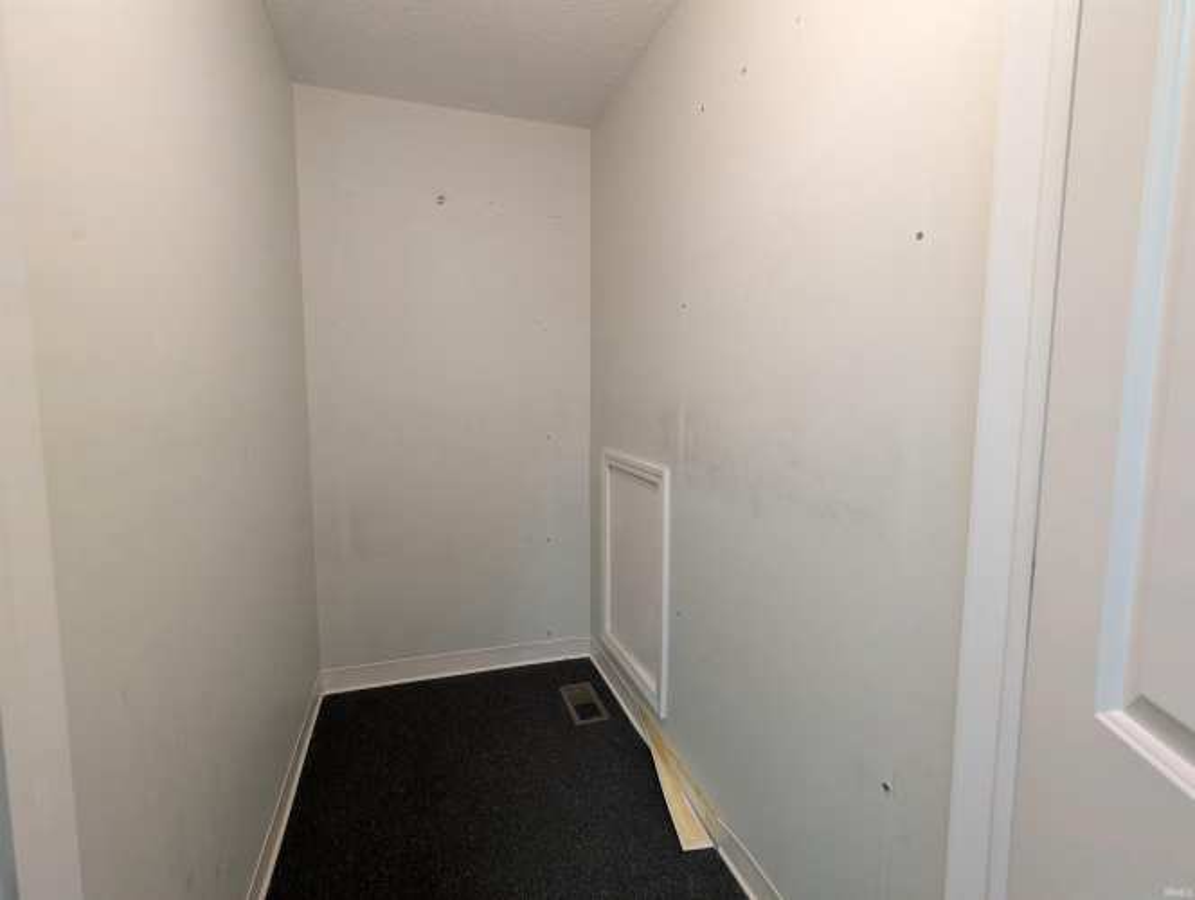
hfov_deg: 94.4
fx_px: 553
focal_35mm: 16
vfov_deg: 78.2
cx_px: 598
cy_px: 450
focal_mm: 2.35
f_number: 2.2
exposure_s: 1/24
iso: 56
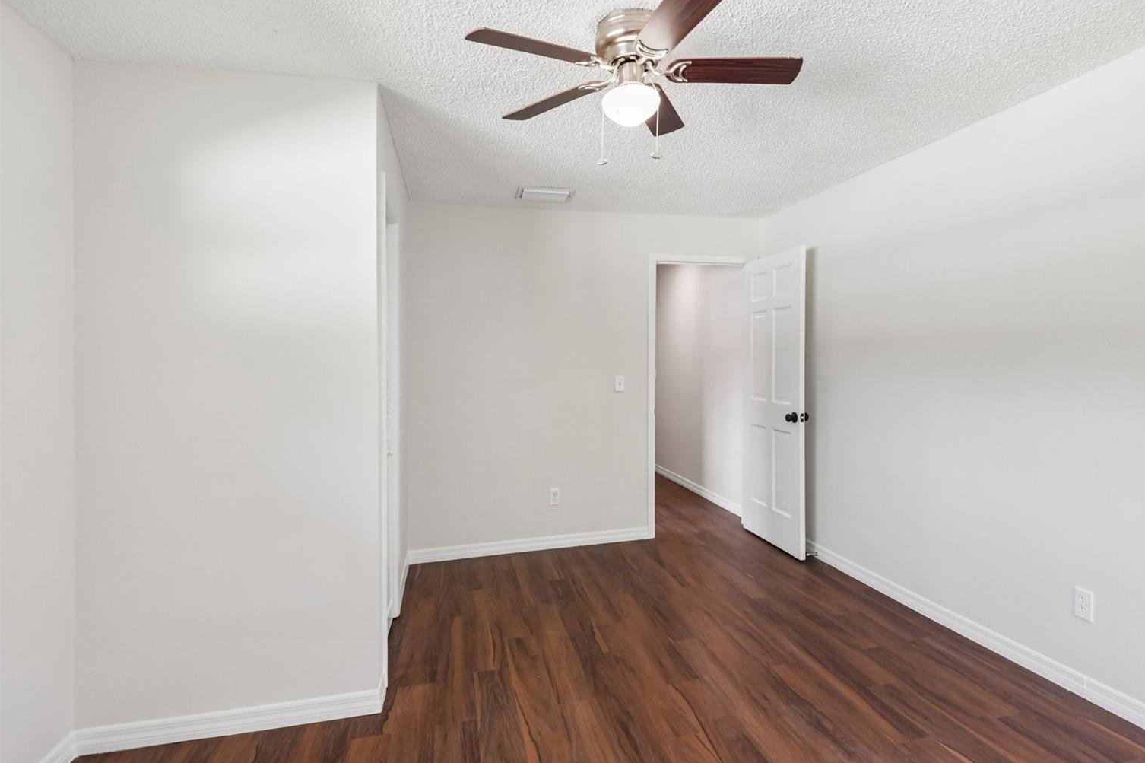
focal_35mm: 17
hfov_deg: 93.2
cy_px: 391
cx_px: 607
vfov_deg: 70.4
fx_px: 540
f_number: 8
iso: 400
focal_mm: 16
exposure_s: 1/25
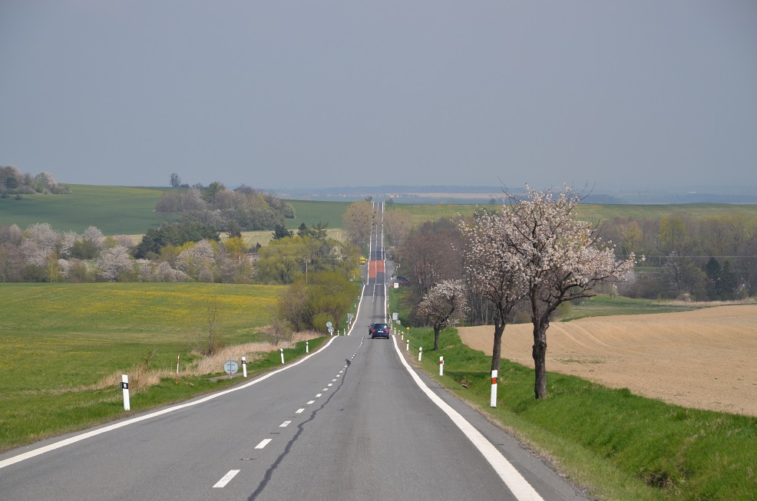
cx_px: 378
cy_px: 250
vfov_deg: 10.7
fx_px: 2675
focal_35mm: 128
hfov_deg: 16.1
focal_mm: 85
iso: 200
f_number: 8
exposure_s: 1/250
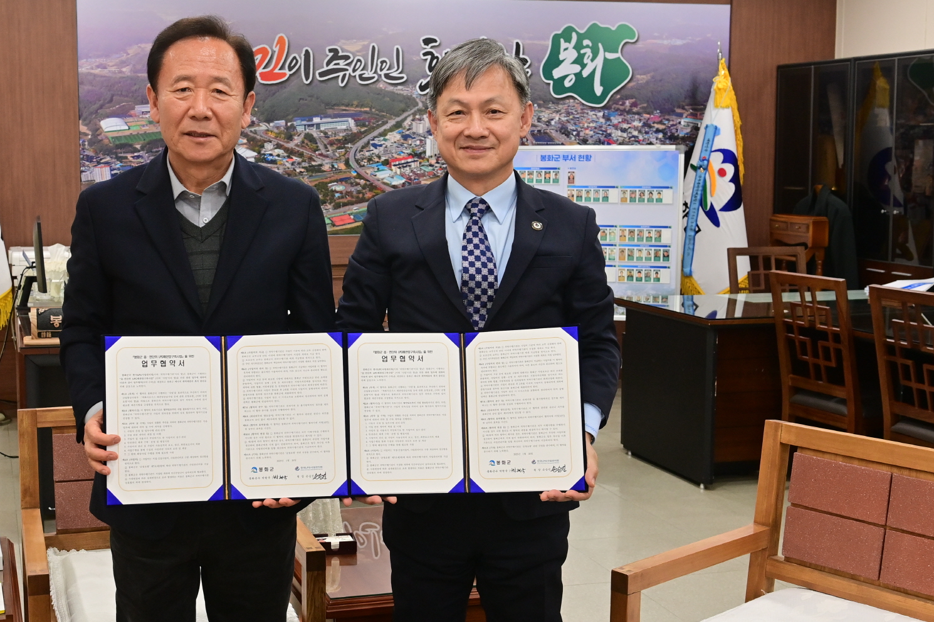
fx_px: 1323
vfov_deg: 26.5
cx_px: 337
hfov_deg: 38.6
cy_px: 295
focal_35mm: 51
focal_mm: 38
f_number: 6.3
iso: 2500
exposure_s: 1/160
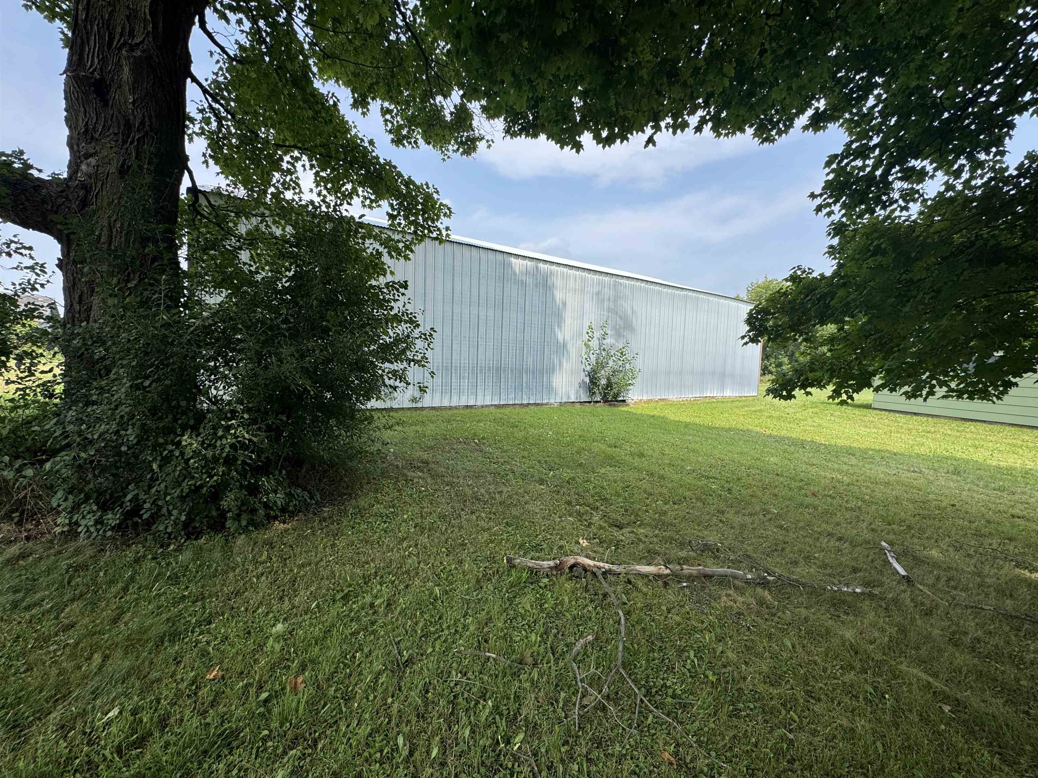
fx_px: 420
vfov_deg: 85.7
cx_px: 519
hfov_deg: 102.1
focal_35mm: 14
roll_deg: -1.0
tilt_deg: -7.4
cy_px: 389
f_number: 2.2
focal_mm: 2.22
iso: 50
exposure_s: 1/968
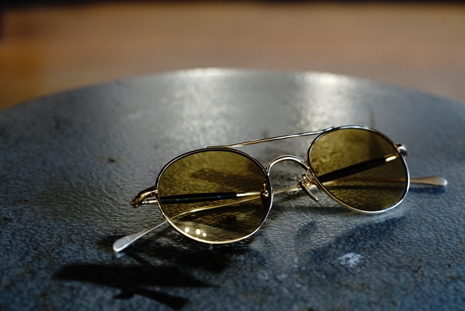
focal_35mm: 65
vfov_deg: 20.9
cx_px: 232
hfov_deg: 31.0
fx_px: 840
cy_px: 156
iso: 3200
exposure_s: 1/60
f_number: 5.6
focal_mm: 65
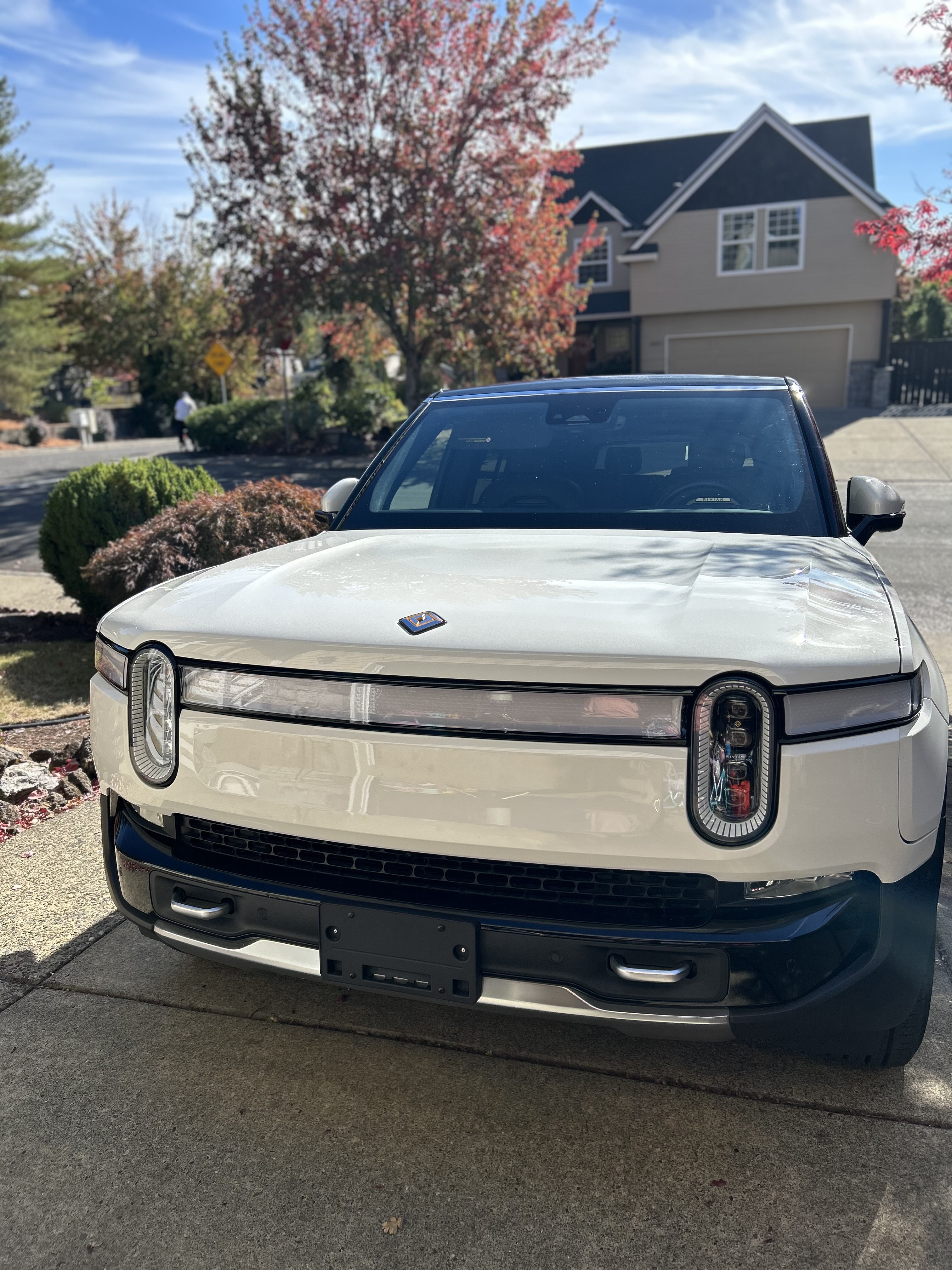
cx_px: 476
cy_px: 635
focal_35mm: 26
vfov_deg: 67.3
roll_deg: +2.5
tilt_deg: -16.6
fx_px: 953
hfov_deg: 53.1
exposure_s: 1/2915
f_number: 1.5
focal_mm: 5.7
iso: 50
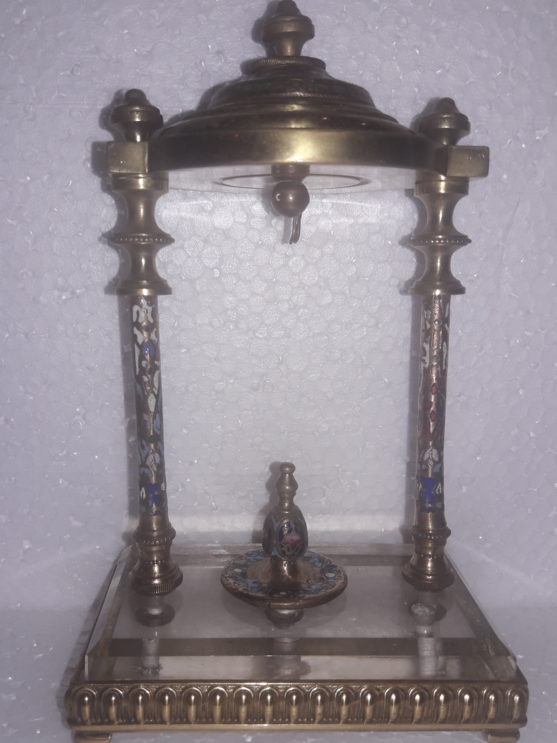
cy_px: 403
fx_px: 729
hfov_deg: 41.8
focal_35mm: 34
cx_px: 272
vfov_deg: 53.9
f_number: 1.9
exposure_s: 1/369
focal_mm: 3.7
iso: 40
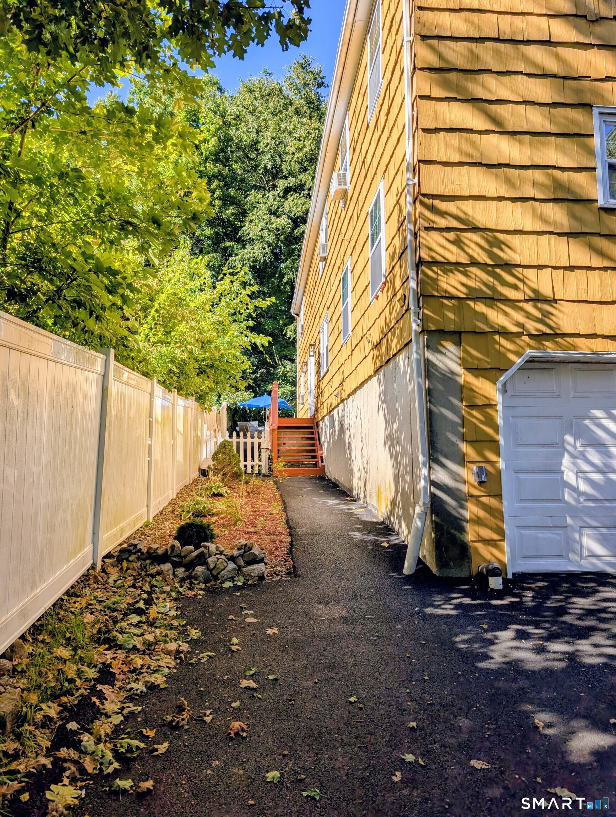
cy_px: 408
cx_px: 308
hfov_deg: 56.9
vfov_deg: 71.5
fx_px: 568
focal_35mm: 24
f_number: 1.68
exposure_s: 1/1103
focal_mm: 6.9
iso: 20
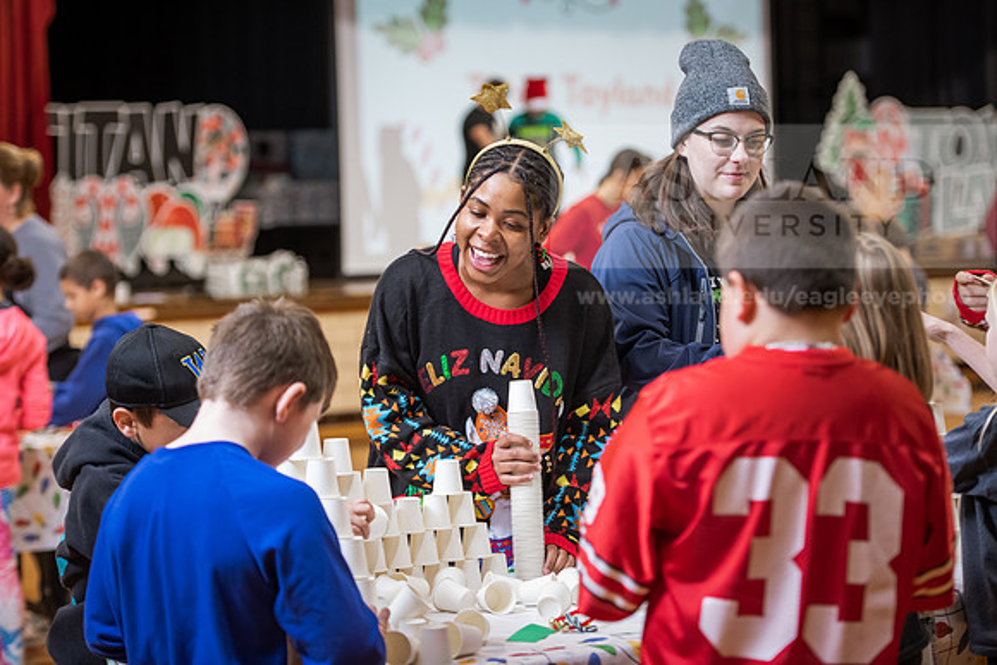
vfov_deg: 14.4
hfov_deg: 21.5
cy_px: 332
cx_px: 498
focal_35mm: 95
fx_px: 2631
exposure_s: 1/200
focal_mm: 95
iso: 1250
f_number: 3.2
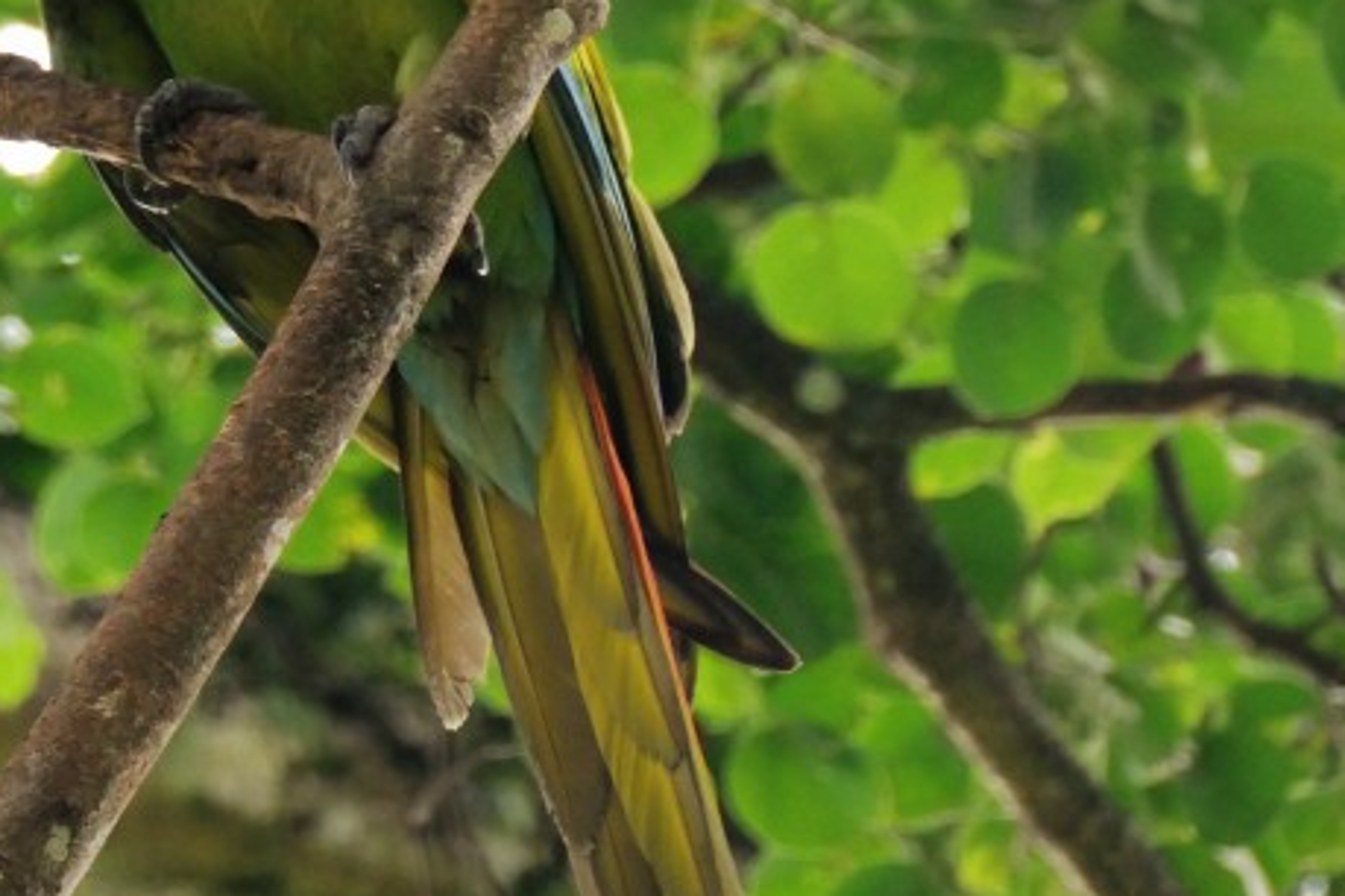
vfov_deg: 1.8
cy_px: 189
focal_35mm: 784
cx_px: 337
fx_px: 29289
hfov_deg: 2.6
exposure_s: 1/125
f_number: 6.4
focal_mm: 132
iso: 1600
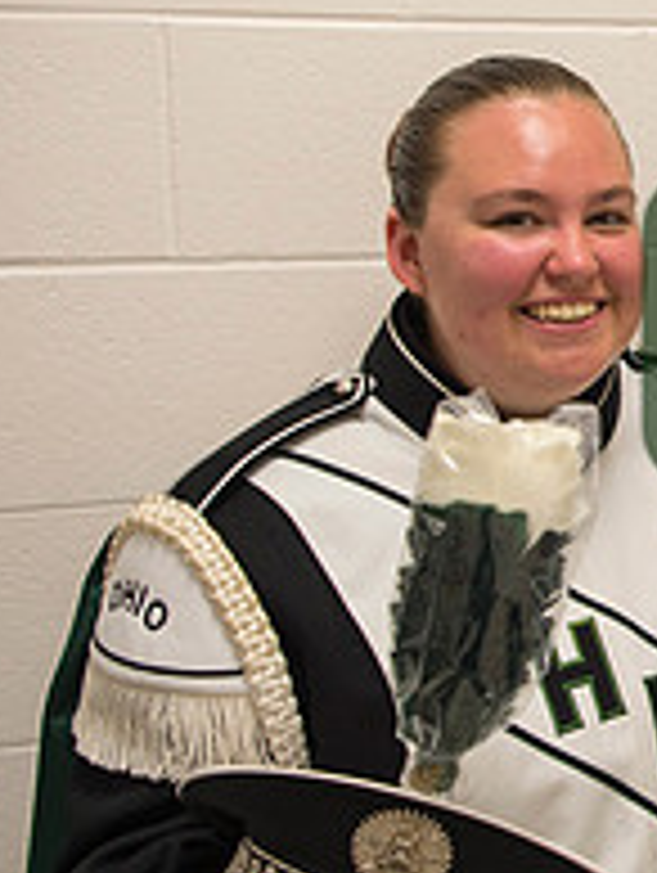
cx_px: 981
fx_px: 1742
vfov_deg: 28.1
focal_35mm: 69
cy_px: 376
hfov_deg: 18.8
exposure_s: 1/100
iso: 400
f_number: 3.2
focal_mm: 24
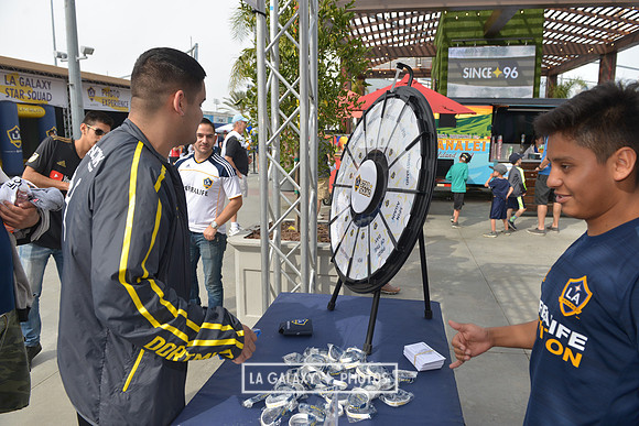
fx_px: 426
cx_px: 320
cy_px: 213
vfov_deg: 53.2
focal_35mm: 24
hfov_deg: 73.7
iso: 200
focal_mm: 24
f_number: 5.6
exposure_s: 1/800
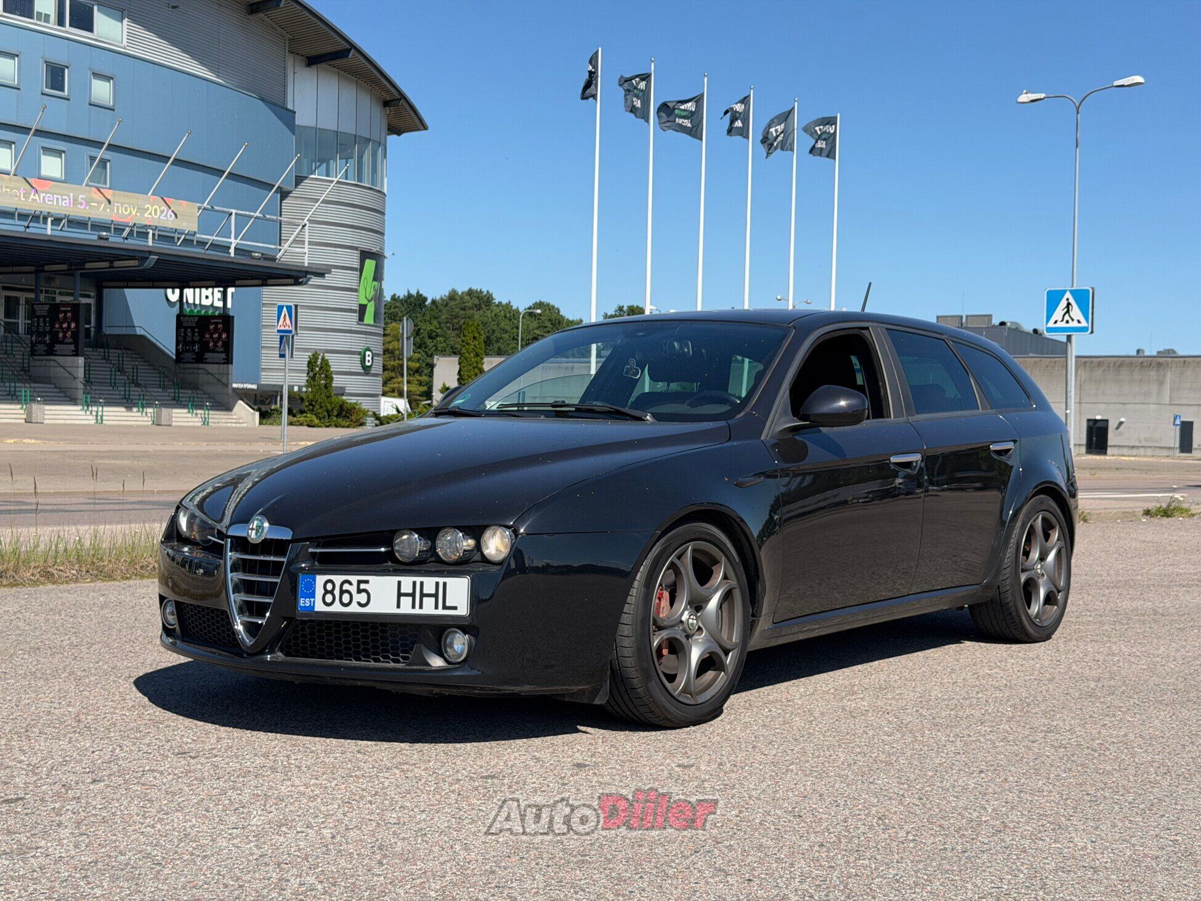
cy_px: 450
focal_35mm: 48
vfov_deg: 30.3
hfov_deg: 39.7
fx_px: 1666
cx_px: 600
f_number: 1.78
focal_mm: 6.76
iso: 64
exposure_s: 1/4587
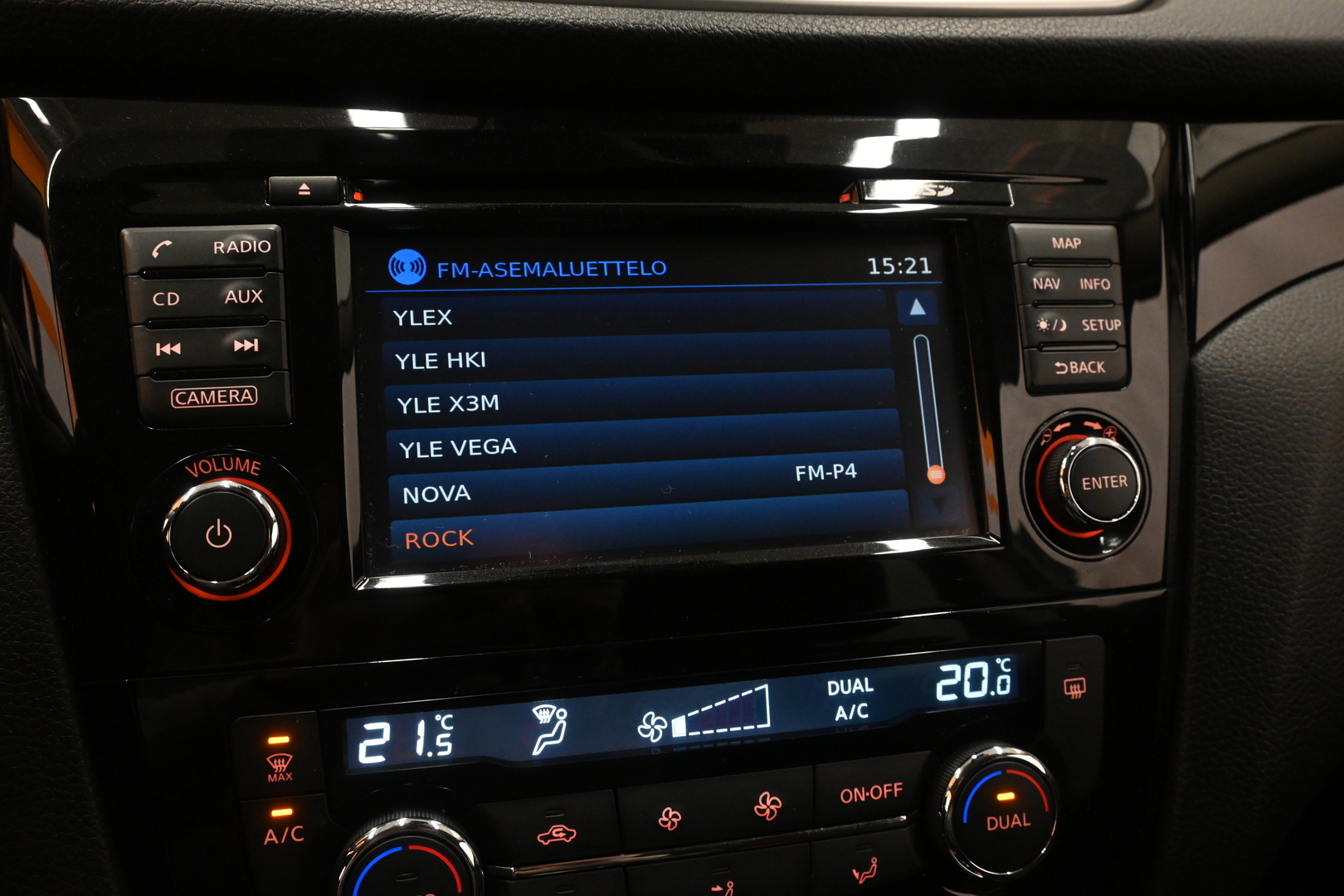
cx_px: 672
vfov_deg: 43.6
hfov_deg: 61.9
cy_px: 448
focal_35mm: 30
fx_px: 1120
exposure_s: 1/80
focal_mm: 20
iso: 3200
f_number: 6.3
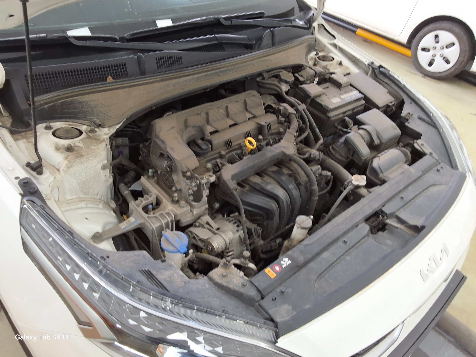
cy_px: 178
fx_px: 385
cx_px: 238
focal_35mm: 28
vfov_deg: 49.7
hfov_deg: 63.4
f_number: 1.9
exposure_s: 1/60
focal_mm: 2.91
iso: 40
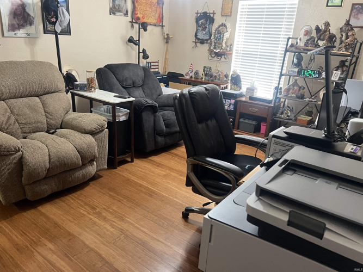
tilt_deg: -19.5
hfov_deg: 67.3
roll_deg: -4.0
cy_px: 136
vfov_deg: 53.0
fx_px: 273
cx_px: 182
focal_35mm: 26
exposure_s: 1/60
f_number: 1.5
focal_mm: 5.7
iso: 320
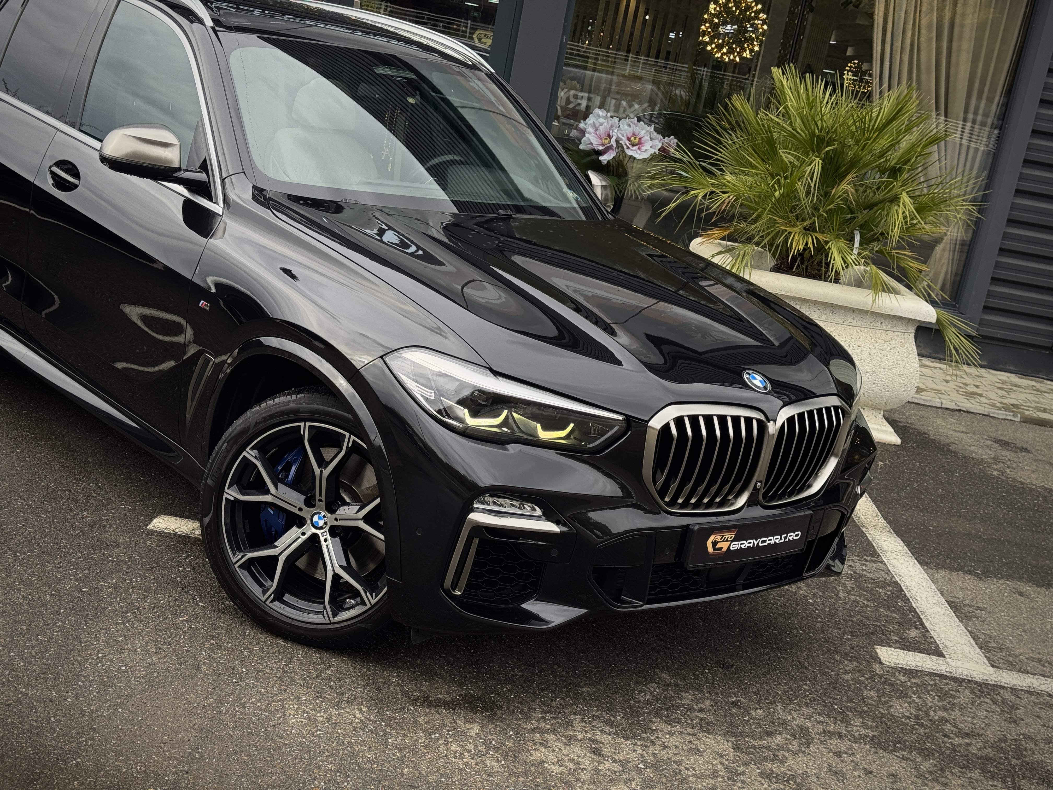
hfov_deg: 39.7
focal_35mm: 48
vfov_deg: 30.3
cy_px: 395
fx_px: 1460
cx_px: 526
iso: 64
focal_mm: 6.76
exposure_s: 1/448
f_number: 1.78
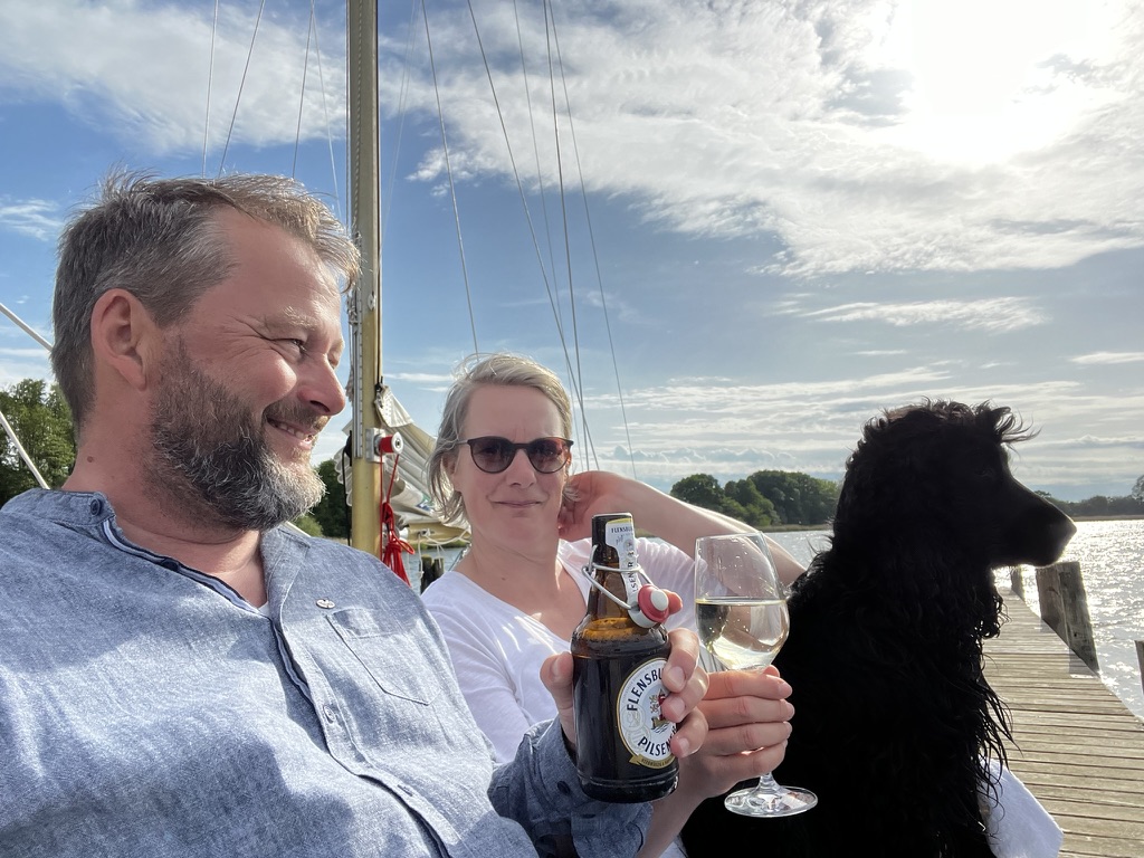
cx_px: 572
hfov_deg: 73.9
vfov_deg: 58.9
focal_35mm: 23
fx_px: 760
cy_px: 429
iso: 32
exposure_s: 1/1418
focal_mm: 2.71
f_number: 2.2
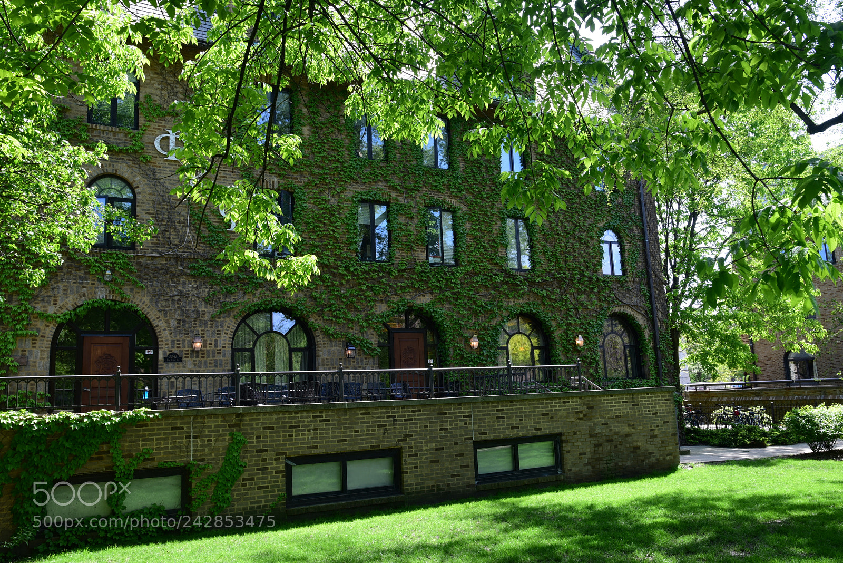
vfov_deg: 43.6
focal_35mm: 30
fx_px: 703
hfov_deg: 61.9
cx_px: 422
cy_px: 282
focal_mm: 30
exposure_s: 1/13
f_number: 13
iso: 100
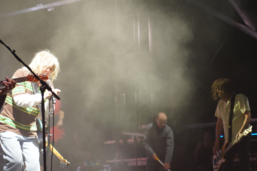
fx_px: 750
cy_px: 86
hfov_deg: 19.5
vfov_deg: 13.0
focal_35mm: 105
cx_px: 128
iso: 2500
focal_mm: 105
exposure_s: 1/160
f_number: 4
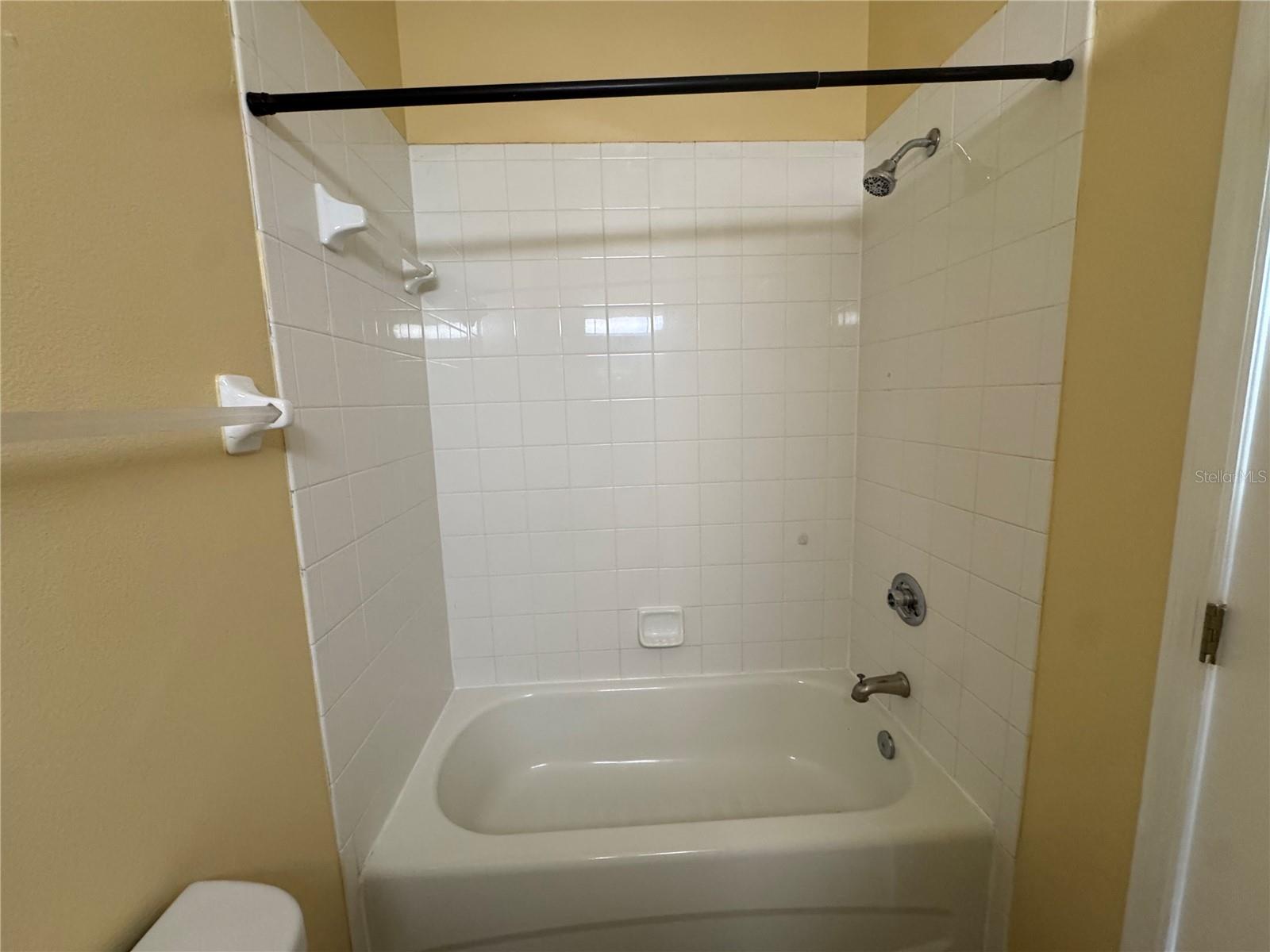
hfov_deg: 102.1
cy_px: 476
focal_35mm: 14
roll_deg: +2.1
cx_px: 635
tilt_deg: -7.7
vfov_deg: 85.7
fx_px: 514
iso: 320
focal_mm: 2.22
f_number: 2.2
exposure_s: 1/120
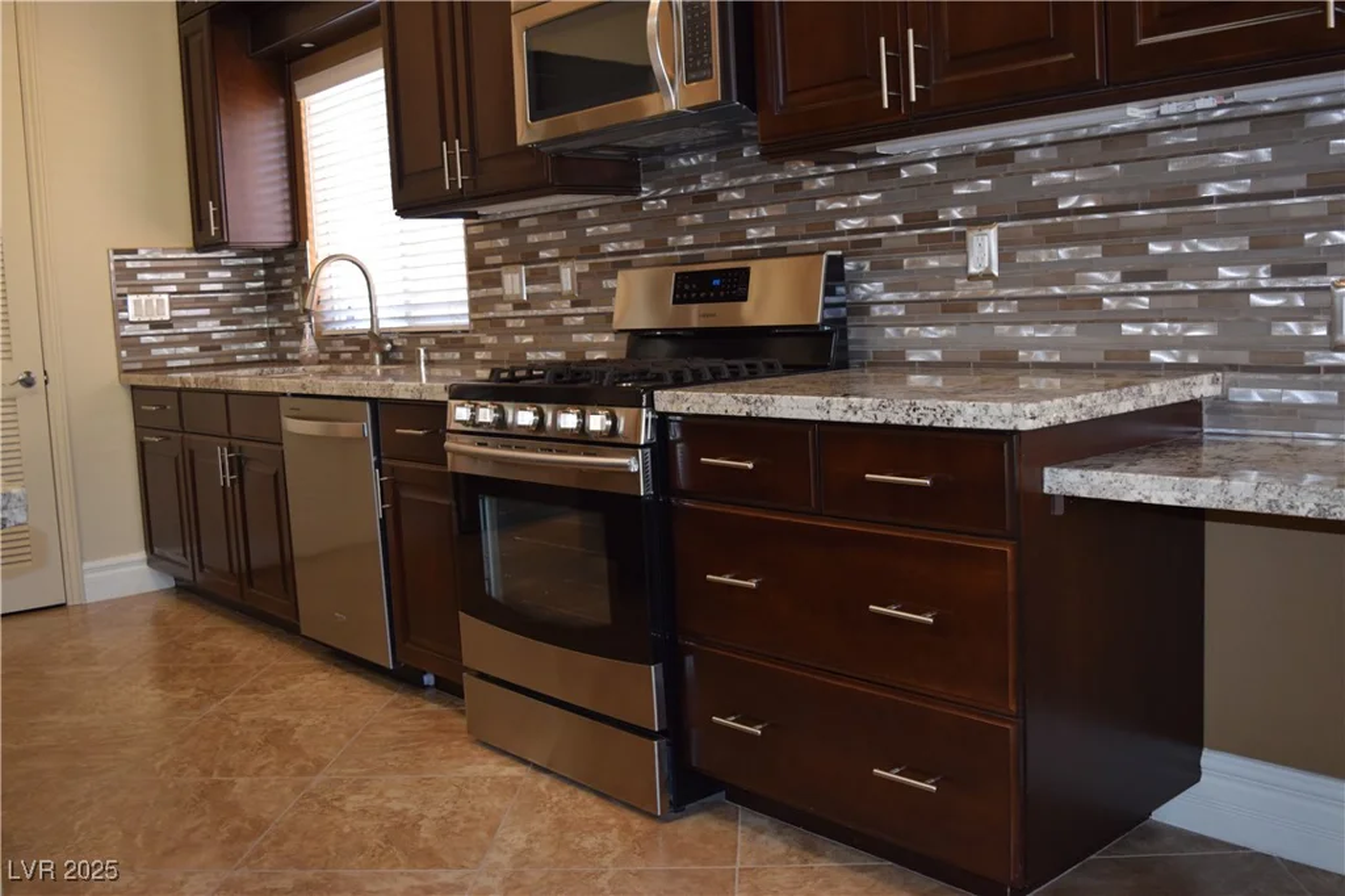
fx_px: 1288
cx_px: 672
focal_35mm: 34
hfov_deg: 55.1
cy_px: 448
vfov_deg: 38.3
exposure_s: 1/80
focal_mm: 23
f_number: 4.5
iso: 800
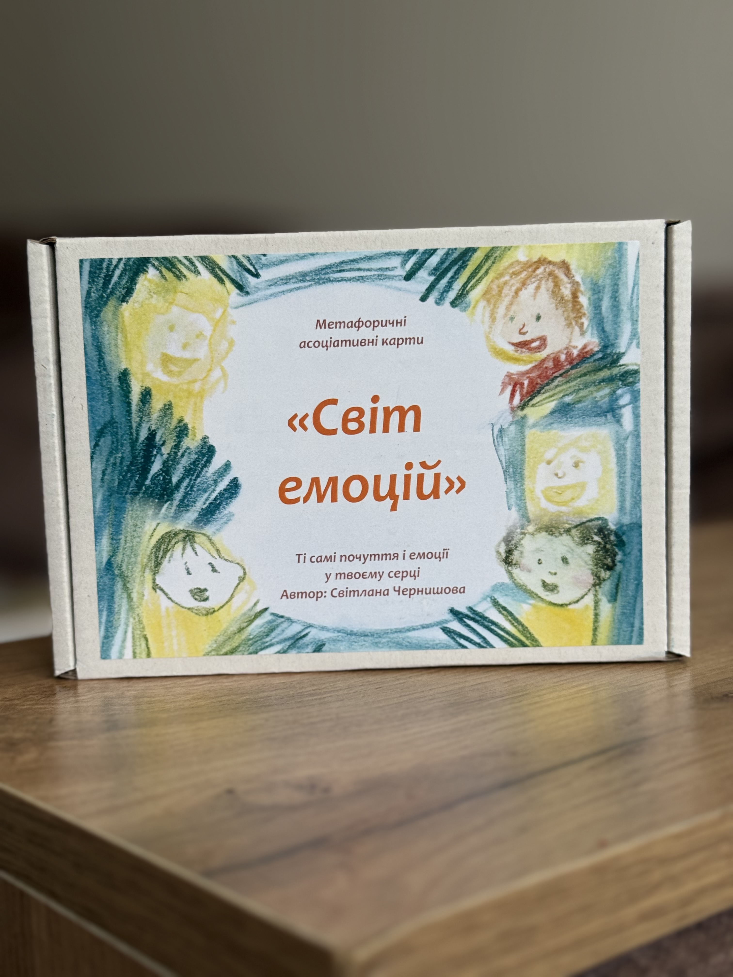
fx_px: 1355
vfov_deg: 39.7
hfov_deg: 30.3
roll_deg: +2.3
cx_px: 366
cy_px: 488
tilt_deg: -7.0
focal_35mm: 48
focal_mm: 6.76
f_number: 1.78
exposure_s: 1/114
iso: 100
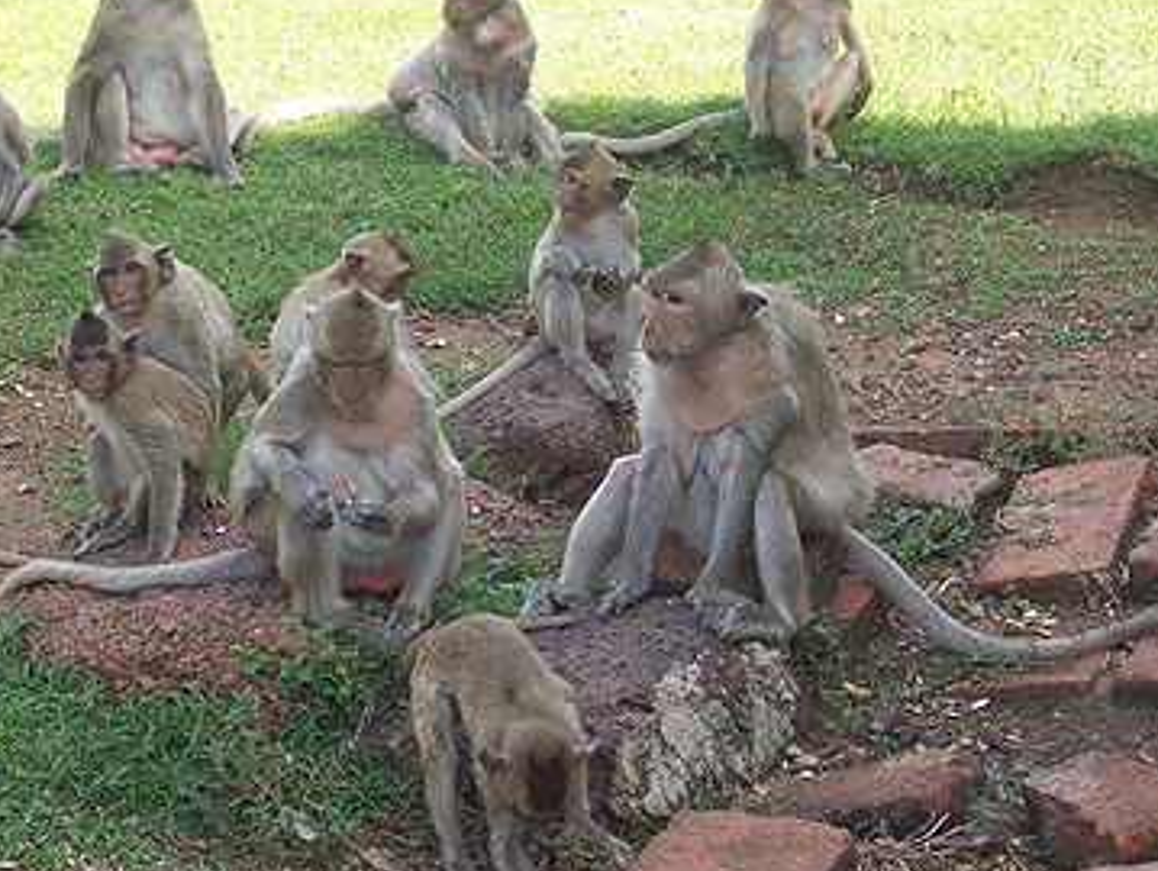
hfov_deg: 18.0
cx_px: 490
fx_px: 3650
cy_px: 400
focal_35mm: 109
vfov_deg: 13.6
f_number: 4.3
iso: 80
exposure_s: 1/100
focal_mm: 14.5
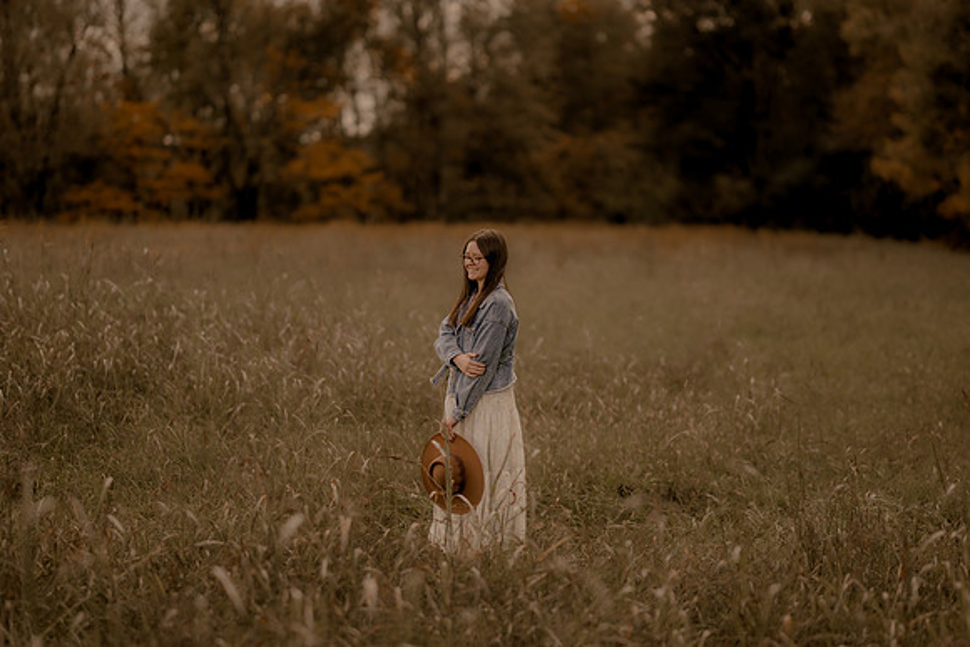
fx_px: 2291
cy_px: 324
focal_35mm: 85
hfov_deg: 23.9
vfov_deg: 16.1
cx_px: 485
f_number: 1.4
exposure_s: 1/3200
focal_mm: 85
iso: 200
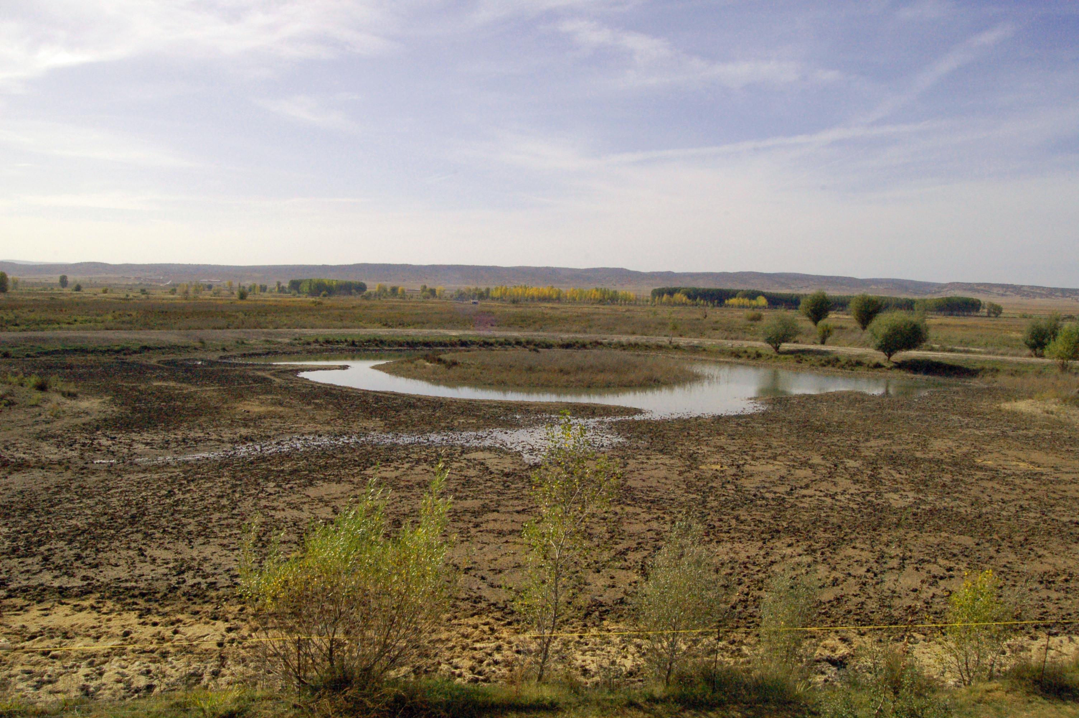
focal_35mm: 27
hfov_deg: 67.4
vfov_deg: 47.8
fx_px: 809
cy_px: 359
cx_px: 540
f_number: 16
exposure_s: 1/1000
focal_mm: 18
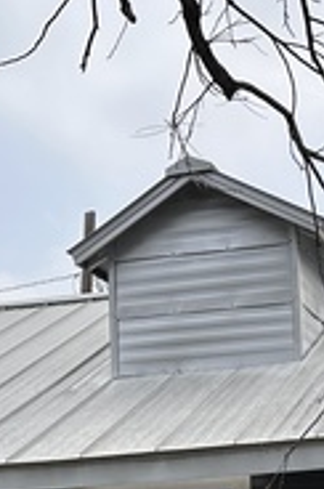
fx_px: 1179
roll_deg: +4.1
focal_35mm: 87
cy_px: 547
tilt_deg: +4.3
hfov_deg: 15.5
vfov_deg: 22.1
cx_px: 263
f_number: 1.78
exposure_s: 1/5263
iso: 80
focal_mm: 6.86
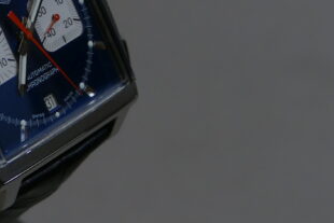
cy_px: 293
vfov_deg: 5.7
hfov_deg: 8.5
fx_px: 2228
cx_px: -96
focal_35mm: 240
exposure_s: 1/80
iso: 250
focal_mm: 22.58
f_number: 3.5
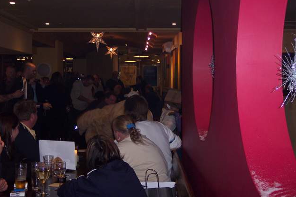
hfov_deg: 36.9
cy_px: 86
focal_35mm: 54
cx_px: 148
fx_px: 444
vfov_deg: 25.0
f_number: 3.4
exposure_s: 1/30
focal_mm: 10.7
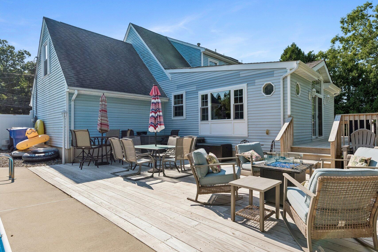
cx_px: 220
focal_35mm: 18
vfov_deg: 67.4
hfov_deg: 89.3
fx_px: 189
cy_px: 122
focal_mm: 15
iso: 1000
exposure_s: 1/3200
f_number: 7.1
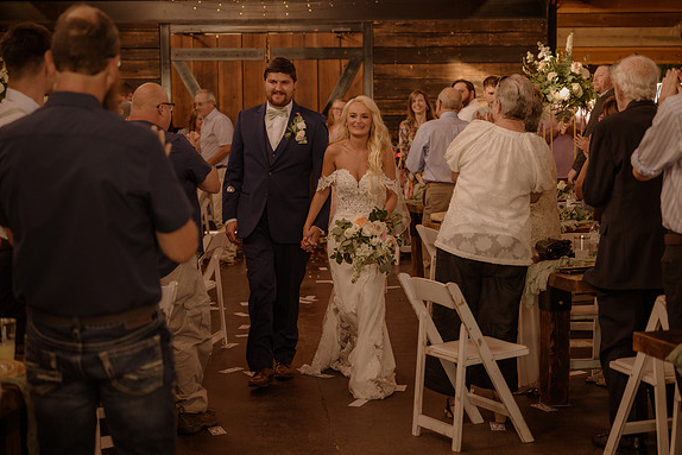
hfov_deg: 31.9
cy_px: 229
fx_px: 1194
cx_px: 340
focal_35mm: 63
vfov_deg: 21.6
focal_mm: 61
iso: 1000
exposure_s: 1/320
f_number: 2.8
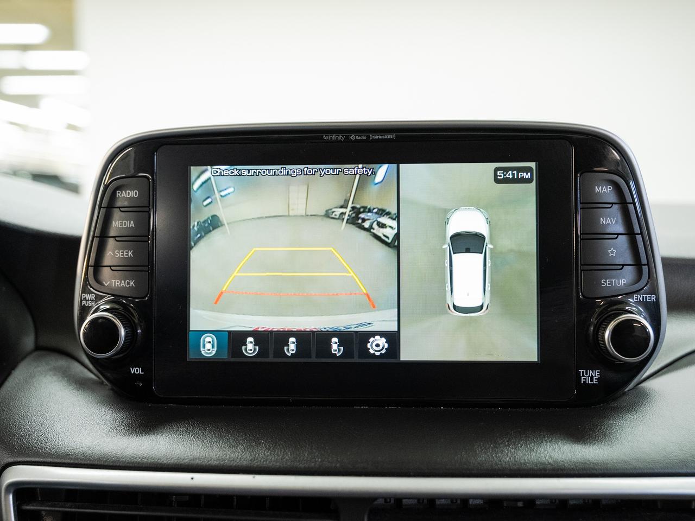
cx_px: 348
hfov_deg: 55.4
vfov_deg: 43.0
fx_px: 662
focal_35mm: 33
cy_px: 260
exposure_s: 1/40
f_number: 3.5
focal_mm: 30.5
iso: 1000
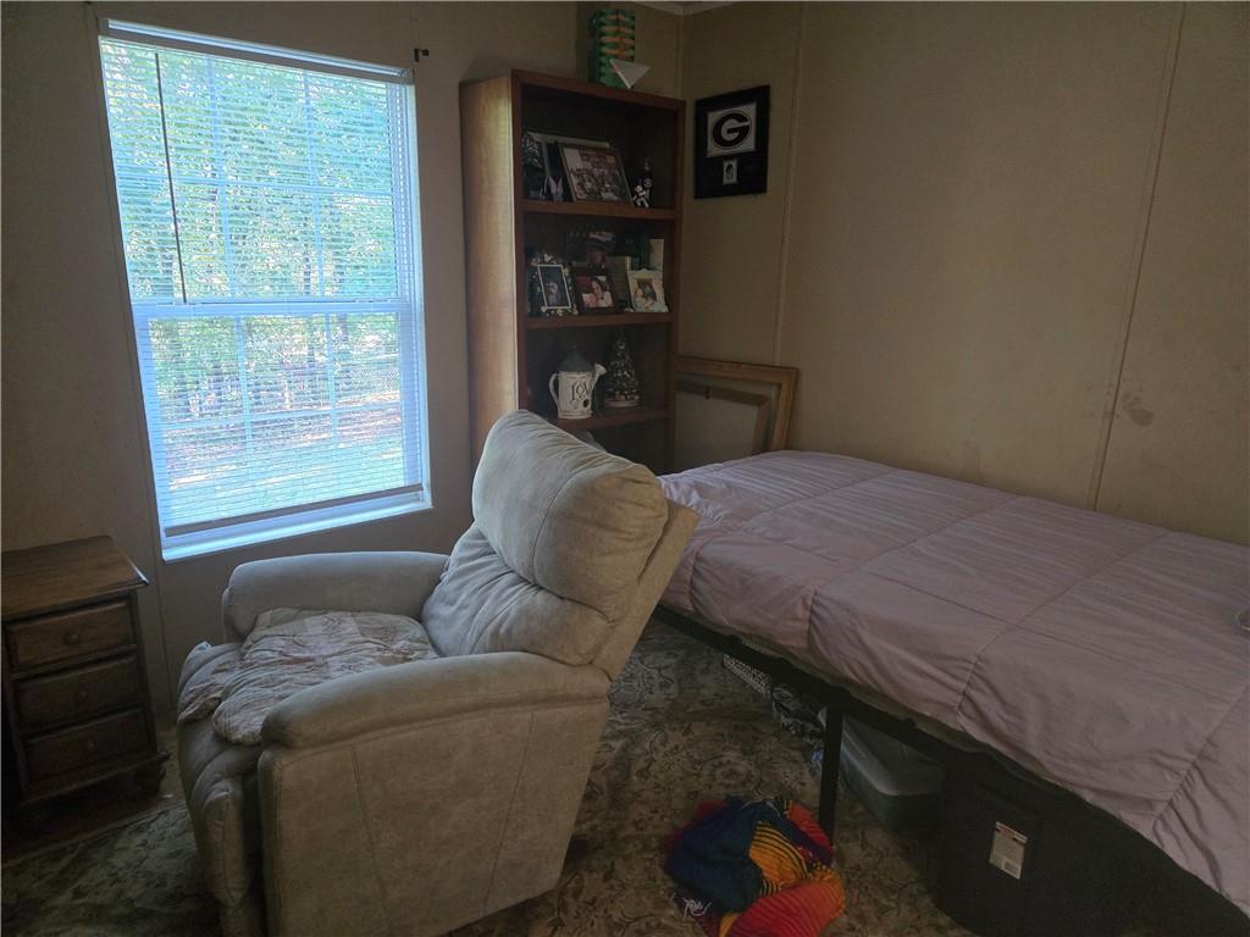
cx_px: 625
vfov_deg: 58.9
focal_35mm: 23
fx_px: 831
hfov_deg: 73.9
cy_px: 468
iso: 1000
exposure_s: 1/120
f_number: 1.8
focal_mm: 5.4
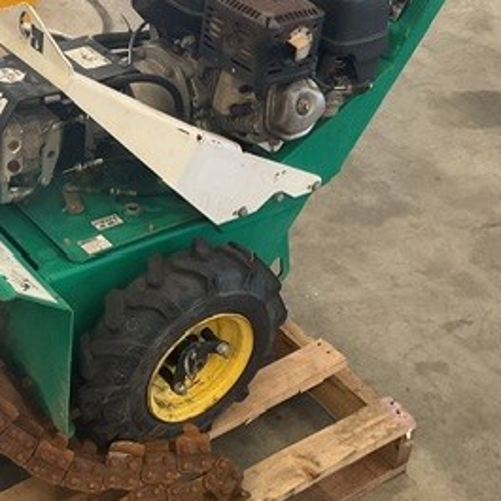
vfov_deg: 27.6
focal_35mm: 62
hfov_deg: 27.1
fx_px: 1015
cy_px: 180
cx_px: 93
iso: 100
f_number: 1.8
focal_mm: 3
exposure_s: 1/60
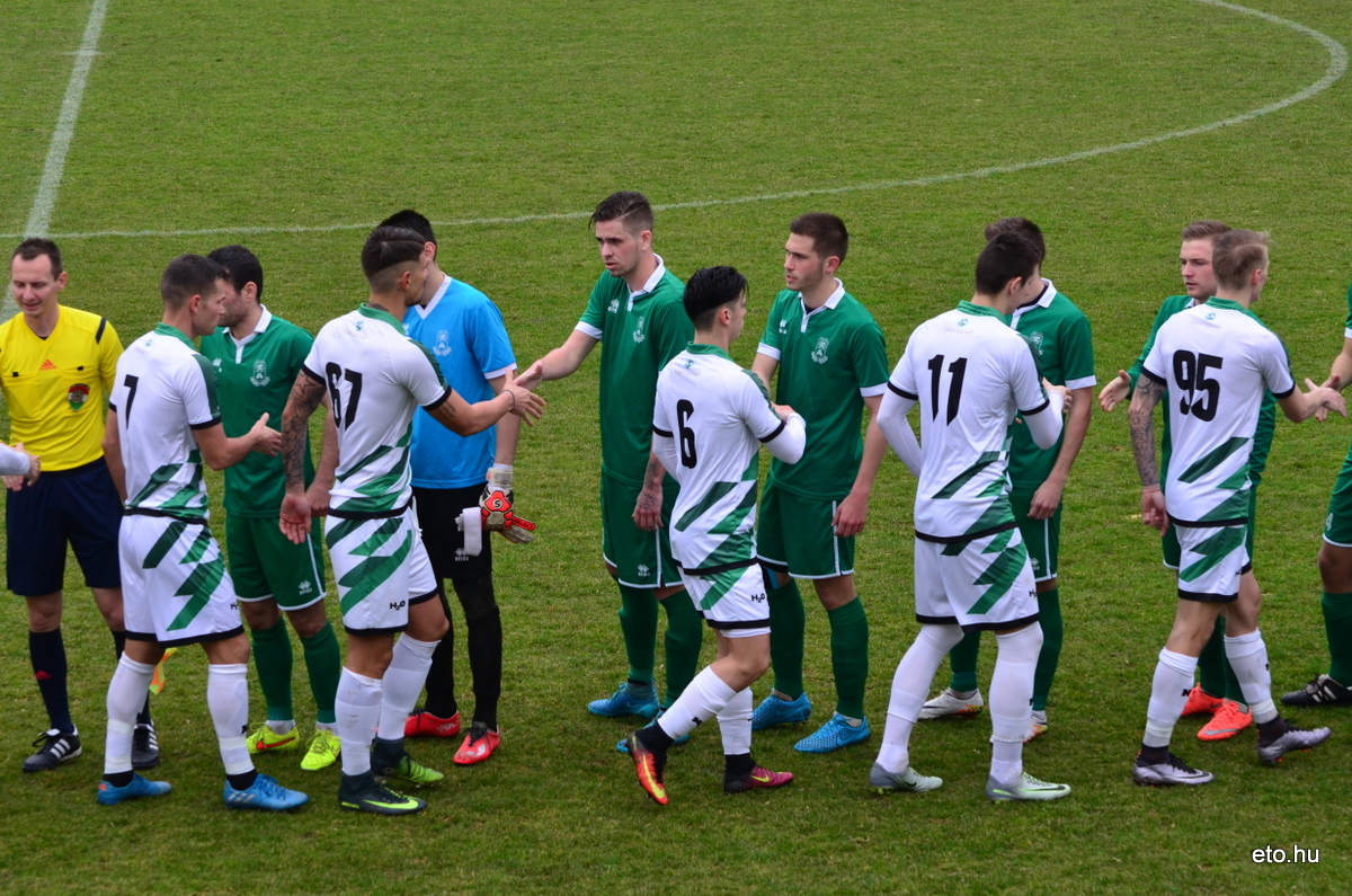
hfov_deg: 16.1
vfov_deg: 10.7
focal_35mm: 128
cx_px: 676
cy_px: 448
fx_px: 4779
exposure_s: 1/640
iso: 800
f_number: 6.3
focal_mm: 85
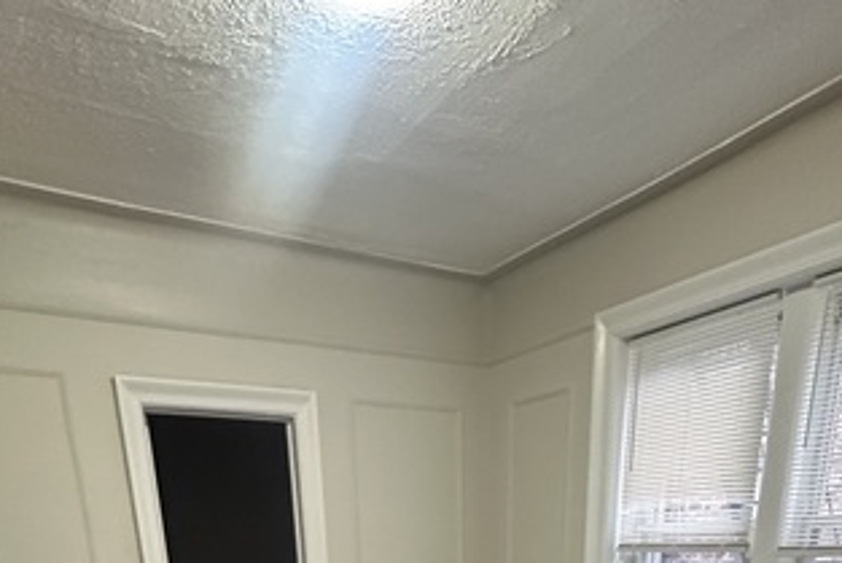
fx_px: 725
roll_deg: -0.6
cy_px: 836
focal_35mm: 31
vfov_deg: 28.4
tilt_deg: -18.3
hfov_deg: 60.2
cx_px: 441
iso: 640
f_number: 2.2
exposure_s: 1/60
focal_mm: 2.22
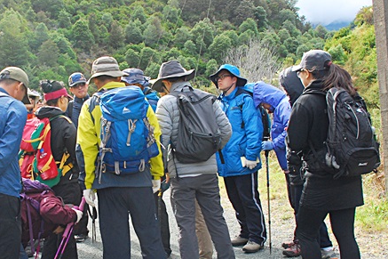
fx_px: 593
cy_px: 162
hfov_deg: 35.7
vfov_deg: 24.5
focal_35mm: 55
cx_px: 113
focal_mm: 20
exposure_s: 1/200
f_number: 7.1
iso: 400
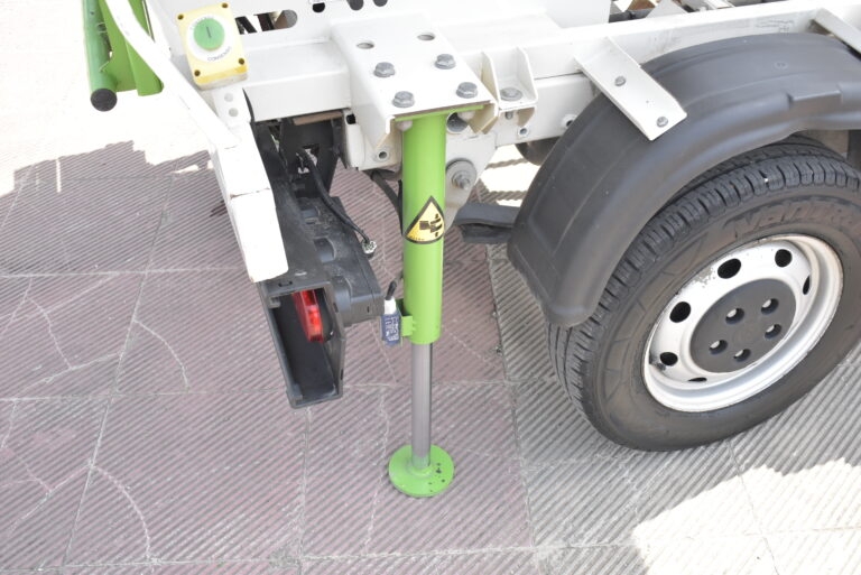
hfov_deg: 49.5
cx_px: 430
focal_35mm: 39
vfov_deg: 34.3
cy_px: 288
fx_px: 933
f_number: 5
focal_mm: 26
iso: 1600
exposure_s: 1/1600
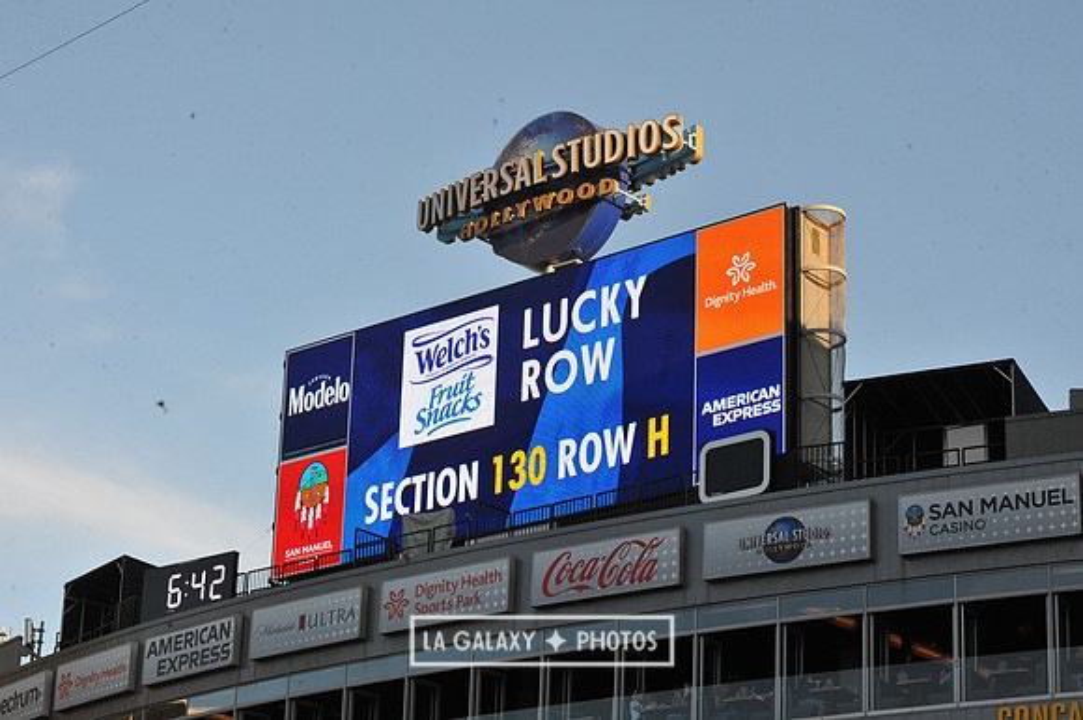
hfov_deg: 23.7
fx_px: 2586
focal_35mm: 86
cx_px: 542
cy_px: 360
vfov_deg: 15.9
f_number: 14
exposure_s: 1/800
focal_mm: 86
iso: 1600
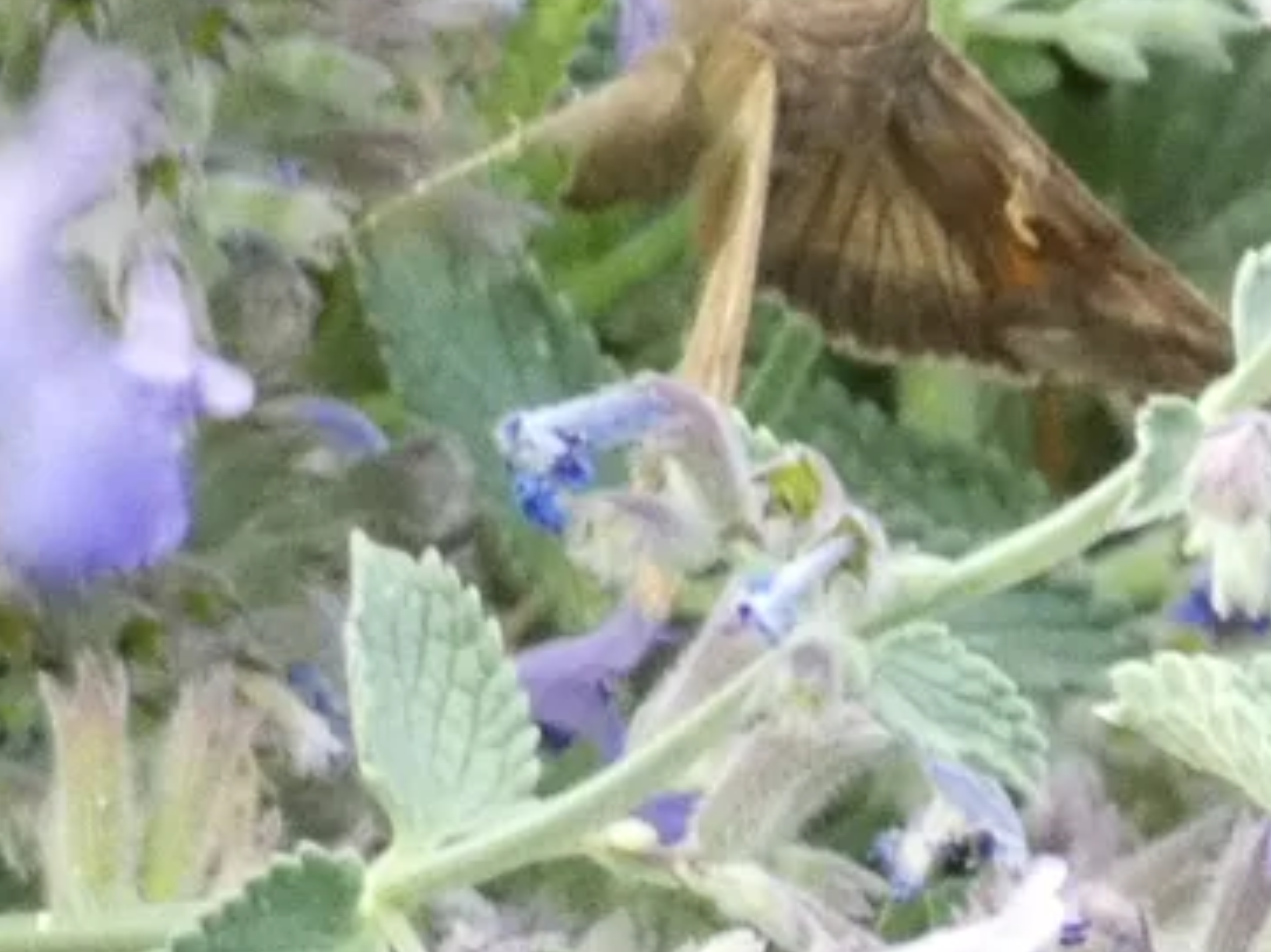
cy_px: 228
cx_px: 1022
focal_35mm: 306
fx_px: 11228
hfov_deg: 6.5
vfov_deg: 4.9
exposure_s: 1/80
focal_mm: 30.9
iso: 250
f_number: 5.5
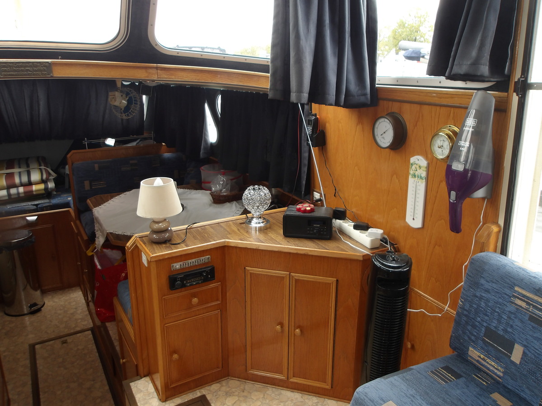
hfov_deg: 65.3
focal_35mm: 27
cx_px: 271
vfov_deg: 51.4
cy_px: 203
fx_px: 423
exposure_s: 1/81
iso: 100
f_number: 3
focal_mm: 4.9
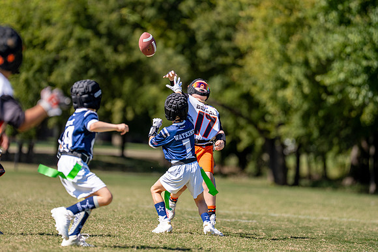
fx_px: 3052
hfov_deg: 7.1
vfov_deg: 4.7
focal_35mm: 291
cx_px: 189
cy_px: 117
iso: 160
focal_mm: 200
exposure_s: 1/2500
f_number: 2.8
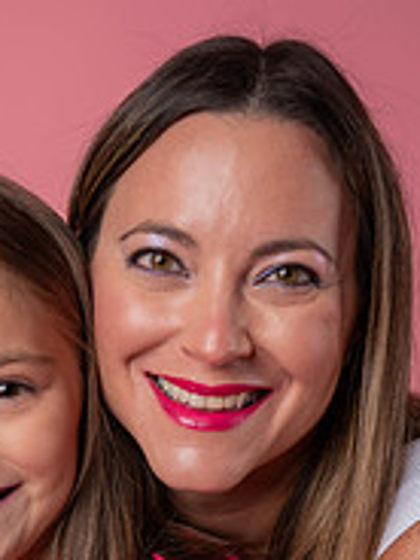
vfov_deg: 17.8
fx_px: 1747
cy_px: 563
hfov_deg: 13.6
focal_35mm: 108
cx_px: 21
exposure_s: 1/125
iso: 64
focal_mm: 46
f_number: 4.5
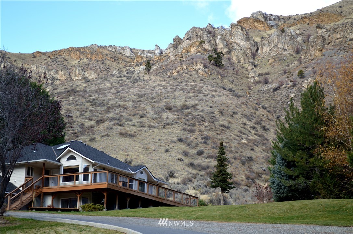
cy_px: 117
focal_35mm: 75
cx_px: 176
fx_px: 735
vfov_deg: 18.1
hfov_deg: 27.0
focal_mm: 50
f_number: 5.6
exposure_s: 1/125
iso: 100
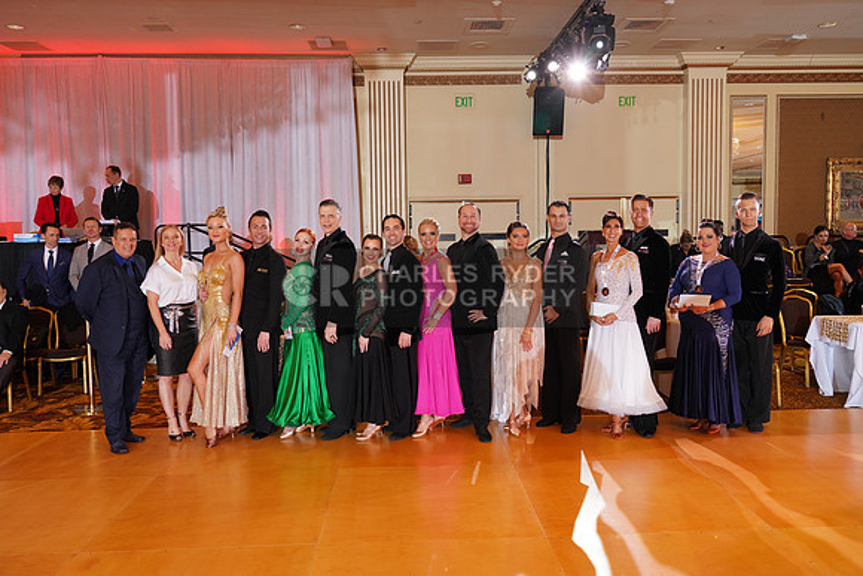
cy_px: 288
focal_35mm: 30
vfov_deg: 43.6
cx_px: 432
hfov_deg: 61.9
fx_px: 719
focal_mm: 30
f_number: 5
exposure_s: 1/200
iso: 1600
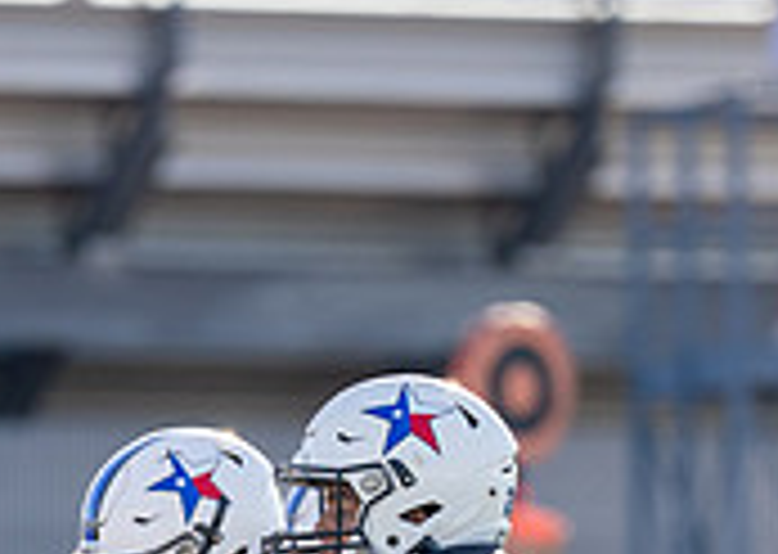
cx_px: 394
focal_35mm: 908
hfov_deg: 2.2
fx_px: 20032
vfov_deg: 1.6
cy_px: 759
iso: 160
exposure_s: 1/2500
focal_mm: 200
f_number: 2.8
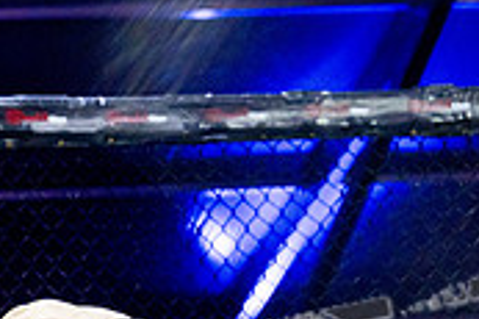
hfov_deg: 8.7
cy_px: 434
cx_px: -61
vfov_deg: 5.8
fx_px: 3124
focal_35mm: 235
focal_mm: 70
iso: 3200
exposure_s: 1/1250
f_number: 2.8
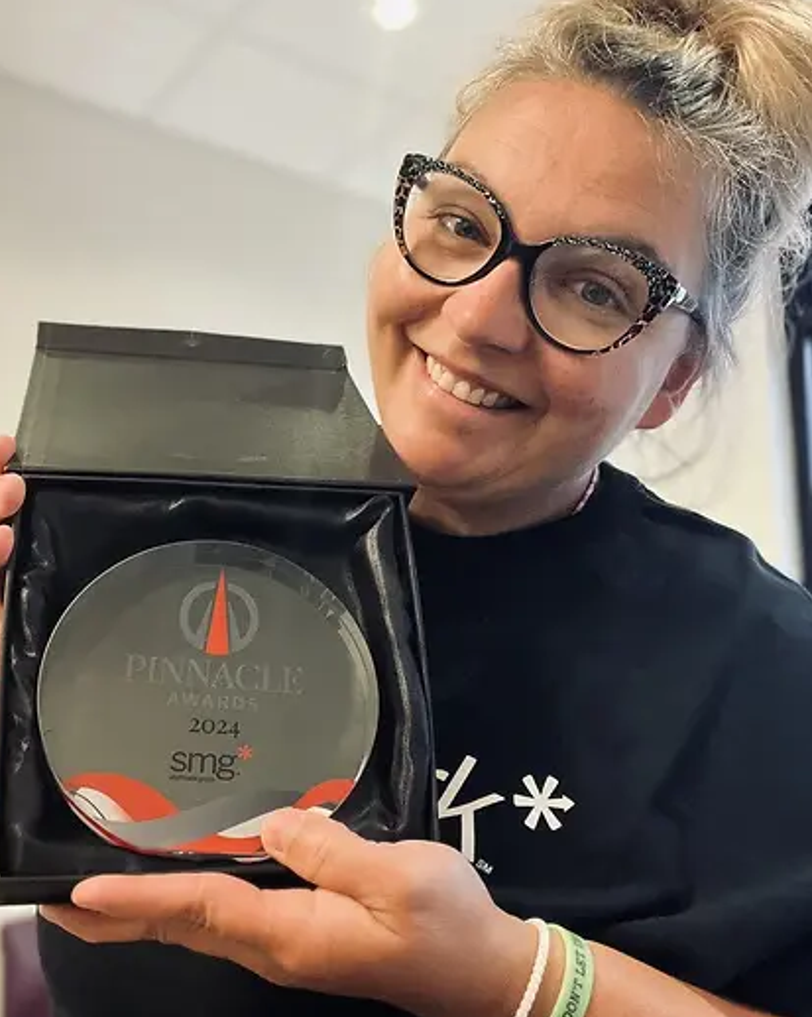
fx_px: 1022
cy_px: 555
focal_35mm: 34
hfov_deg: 43.3
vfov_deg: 52.8
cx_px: 372
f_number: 2.2
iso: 640
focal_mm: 2.71
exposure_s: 1/30
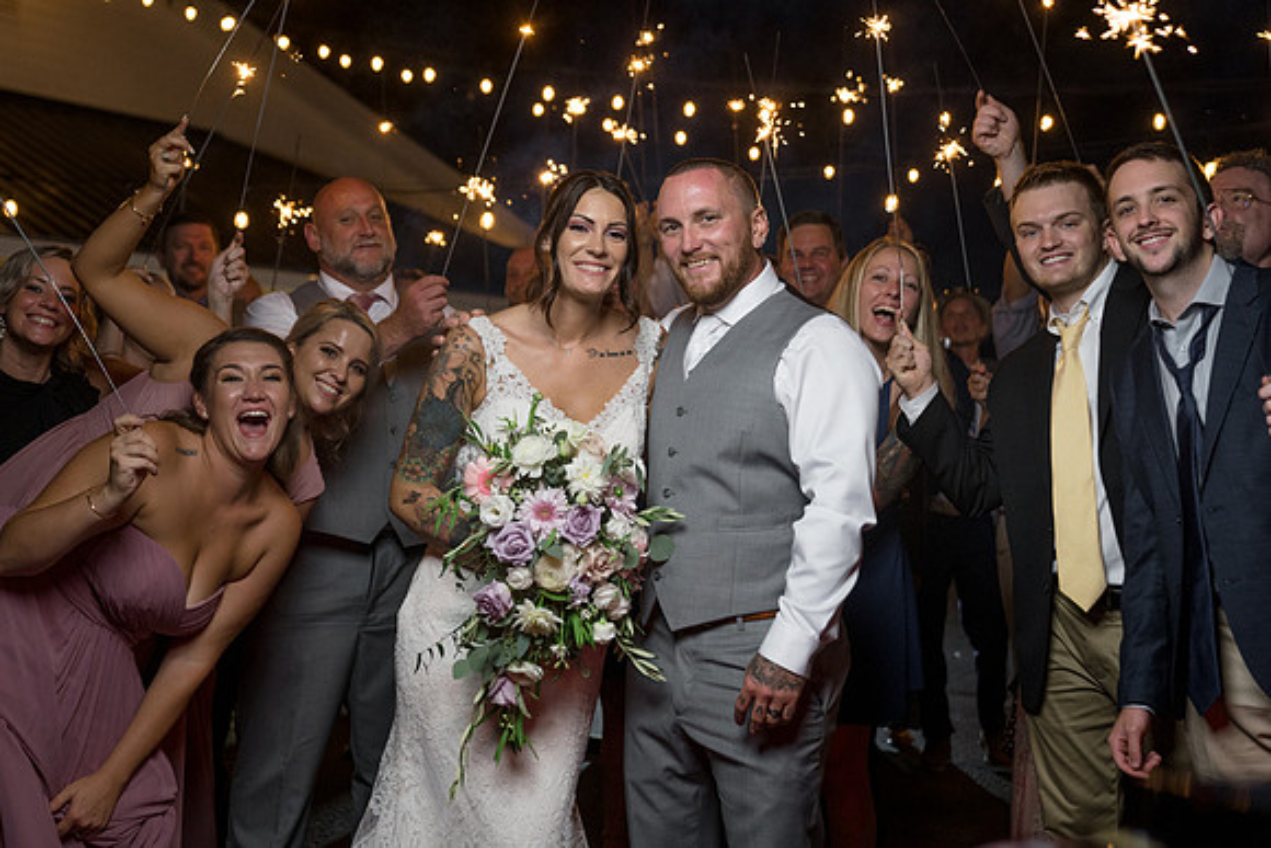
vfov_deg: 24.4
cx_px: 599
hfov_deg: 36.0
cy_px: 399
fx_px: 1957
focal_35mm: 55
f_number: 2.8
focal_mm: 50
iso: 2000
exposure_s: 1/200
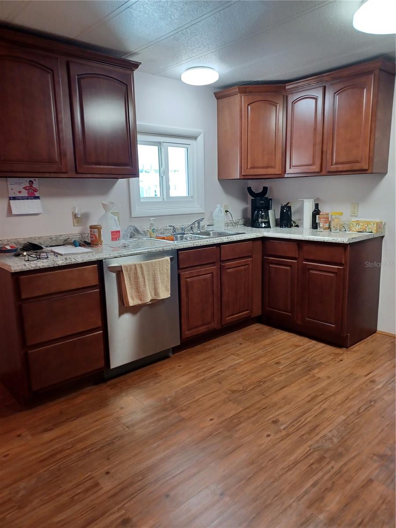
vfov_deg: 69.4
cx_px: 198
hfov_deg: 54.9
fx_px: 381
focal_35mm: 25
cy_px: 264
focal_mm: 4.6
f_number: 1.8
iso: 320
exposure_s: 1/40
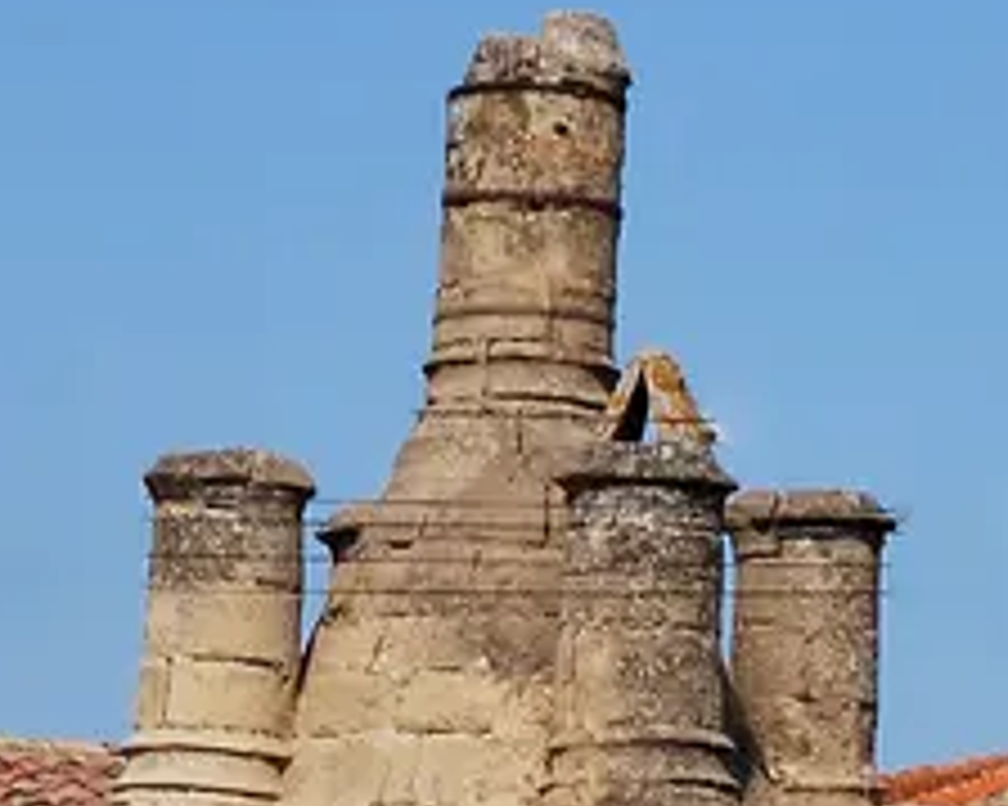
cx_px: 1706
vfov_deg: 4.4
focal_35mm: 355
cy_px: 389
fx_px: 10586
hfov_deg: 5.4
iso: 100
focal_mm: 44
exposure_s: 1/640
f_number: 5.6
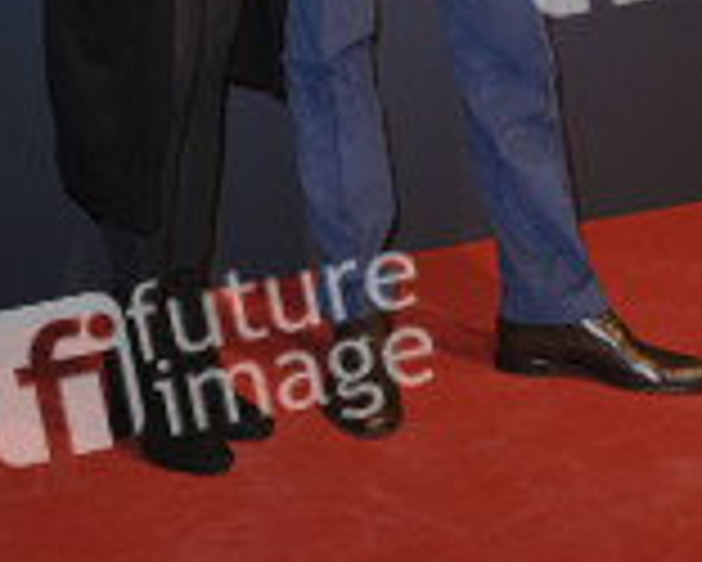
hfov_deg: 11.9
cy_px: -315
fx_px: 3372
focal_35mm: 162
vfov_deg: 9.2
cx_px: 333
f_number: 6.3
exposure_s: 1/160
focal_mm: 45
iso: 640
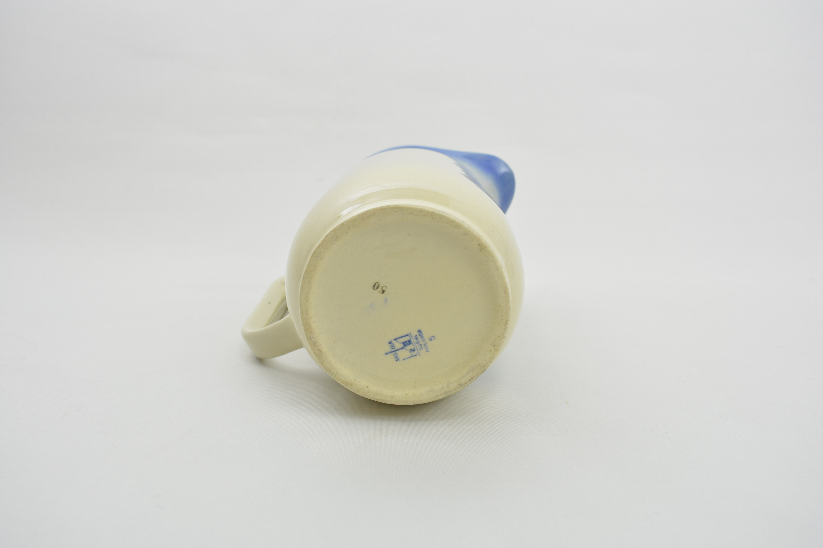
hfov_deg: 55.1
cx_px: 412
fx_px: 789
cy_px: 274
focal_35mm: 34
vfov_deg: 38.4
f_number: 6.7
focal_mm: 23
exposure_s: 1/6
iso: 400
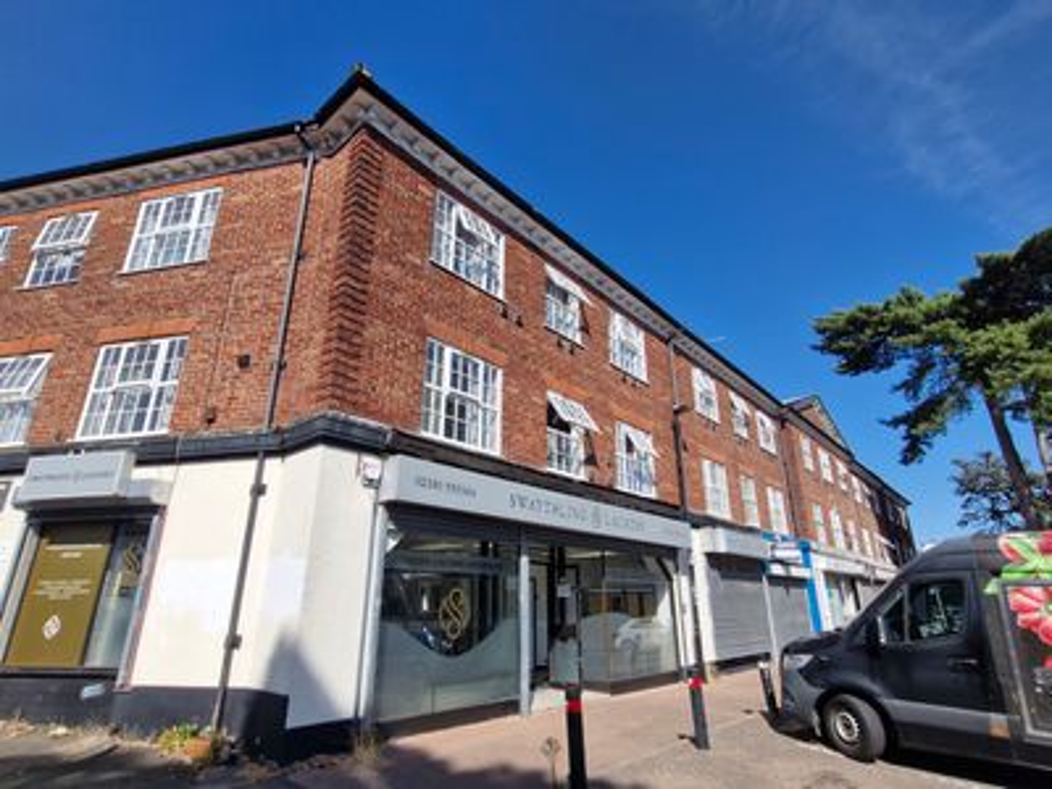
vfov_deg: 89.9
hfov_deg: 106.2
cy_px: 394
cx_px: 526
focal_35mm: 13
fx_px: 395
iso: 50
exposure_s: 1/1864
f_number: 2.2
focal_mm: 1.74
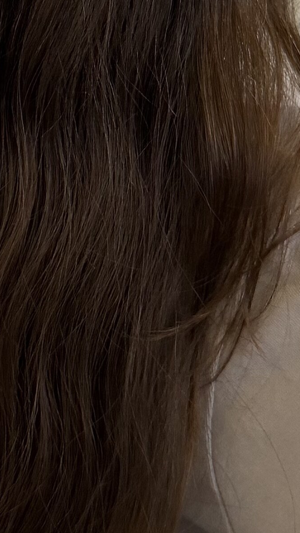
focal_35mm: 125
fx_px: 1768
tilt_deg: -19.6
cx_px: -63
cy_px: -69
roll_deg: +1.0
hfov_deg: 9.6
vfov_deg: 16.6
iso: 125
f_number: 1.78
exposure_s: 1/186
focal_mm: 6.76
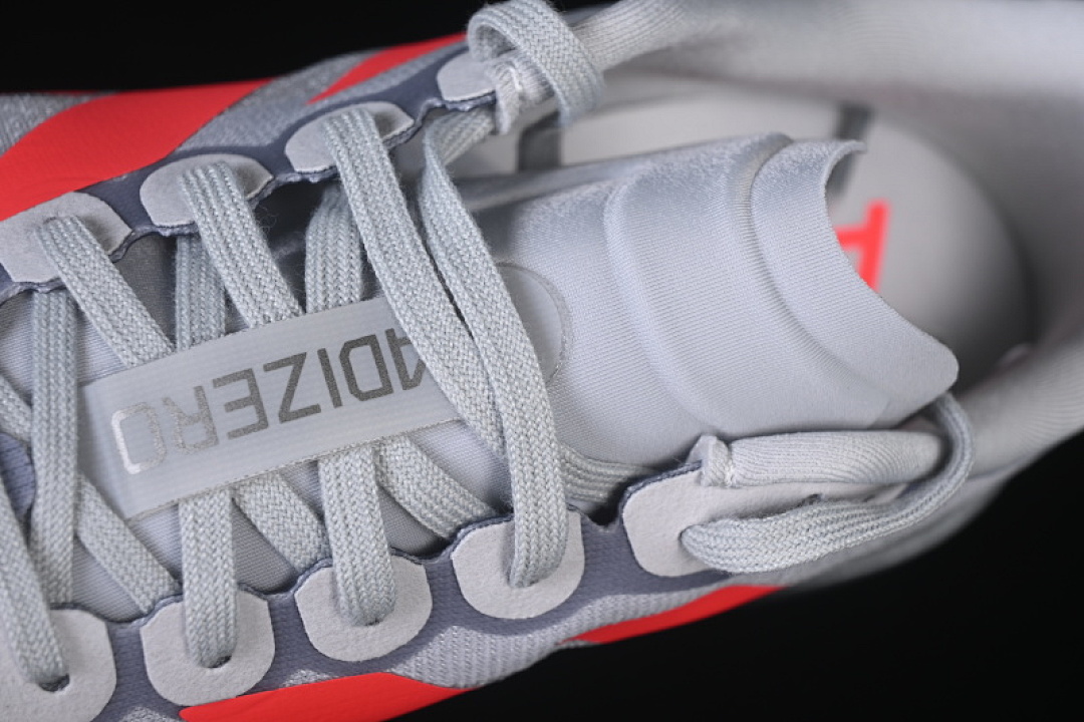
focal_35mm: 75
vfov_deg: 18.2
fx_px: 2258
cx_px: 542
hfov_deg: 27.0
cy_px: 361
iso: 160
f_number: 7.1
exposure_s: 1/80
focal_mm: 50
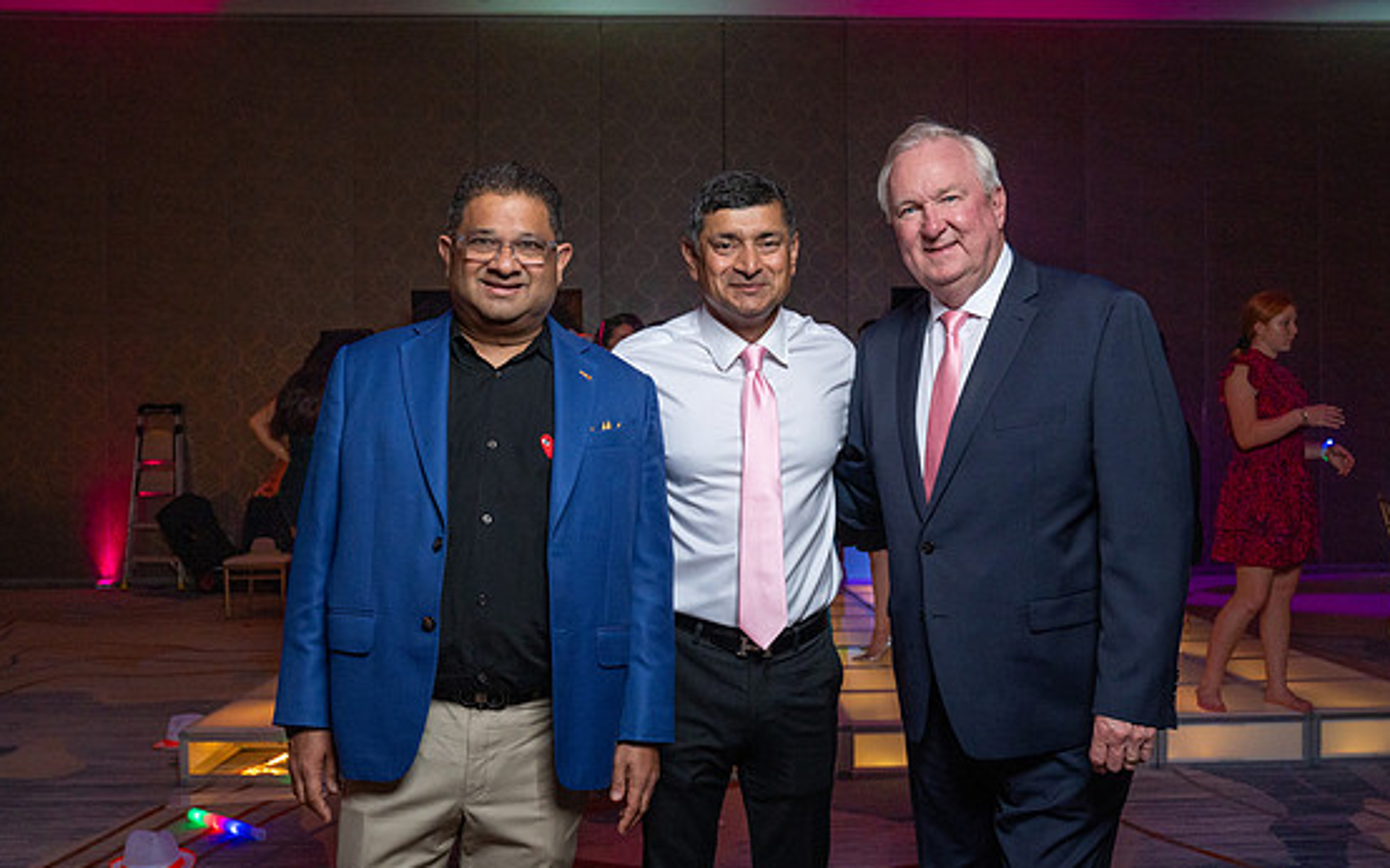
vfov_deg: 36.3
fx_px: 1326
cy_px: 446
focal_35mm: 35
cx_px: 745
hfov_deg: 55.3
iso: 2000
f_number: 5.6
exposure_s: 1/200
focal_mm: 29
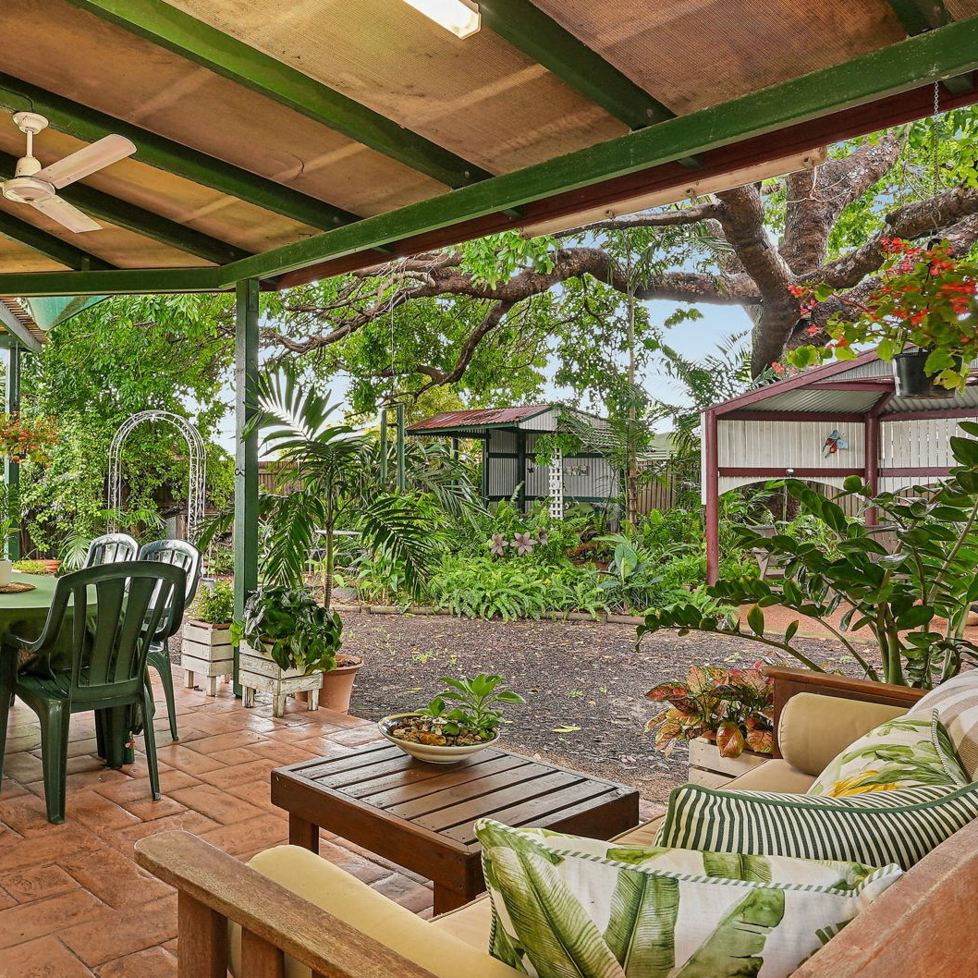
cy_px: 490
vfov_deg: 59.1
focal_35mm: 27
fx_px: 863
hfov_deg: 56.2
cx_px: 246
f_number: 11
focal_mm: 21
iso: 200
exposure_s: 1/1.67
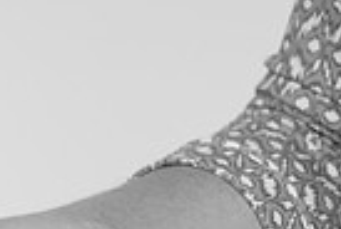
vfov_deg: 6.4
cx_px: -326
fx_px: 2003
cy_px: 382
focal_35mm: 211
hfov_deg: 9.2
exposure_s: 1/200
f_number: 5
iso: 640
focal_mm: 50
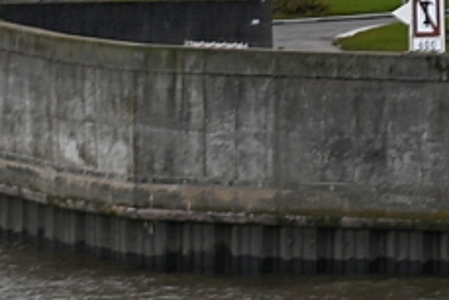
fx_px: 6689
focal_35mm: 536
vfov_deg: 2.6
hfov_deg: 3.8
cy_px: 570
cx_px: 859
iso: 125
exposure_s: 1/125
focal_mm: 120
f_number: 4
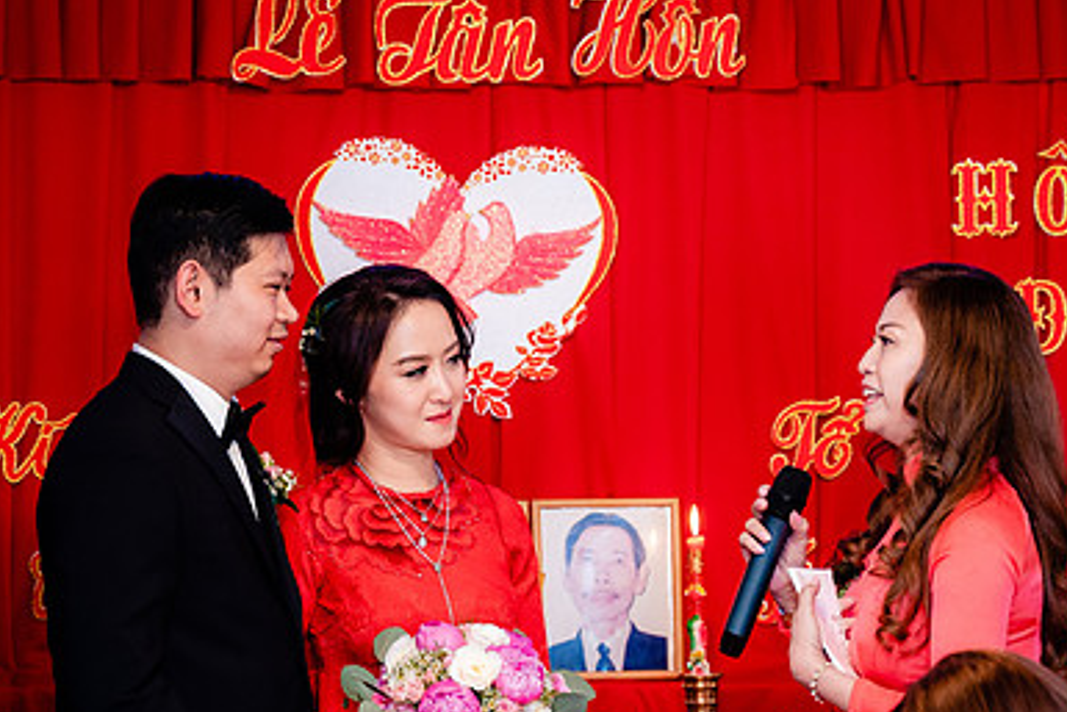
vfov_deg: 11.7
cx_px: 551
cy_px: 483
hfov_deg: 17.5
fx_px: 3469
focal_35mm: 117
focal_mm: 67
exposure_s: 1/160
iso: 1250
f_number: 2.8
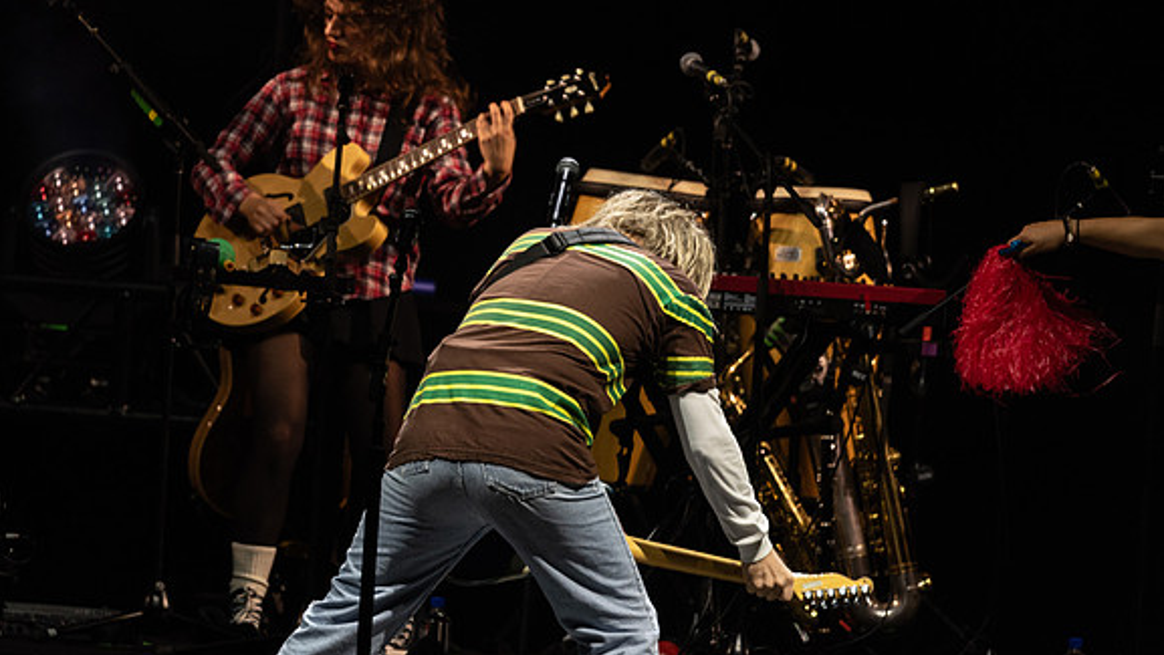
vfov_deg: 1.7
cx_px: 605
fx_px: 21550
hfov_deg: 3.1
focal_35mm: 698
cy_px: 329
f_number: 6.3
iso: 1000
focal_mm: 600
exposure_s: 1/500
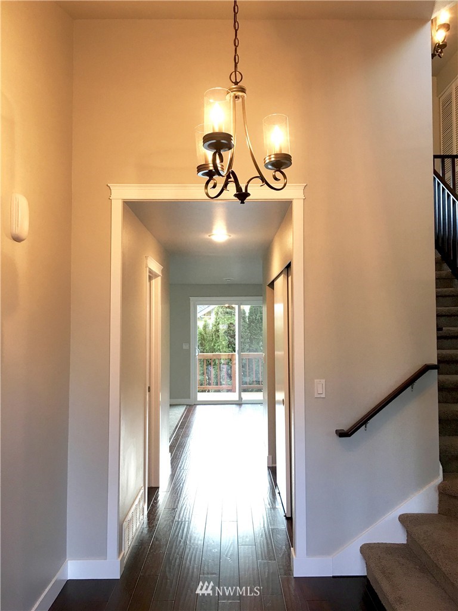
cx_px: 229
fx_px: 512
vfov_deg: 61.7
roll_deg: +1.0
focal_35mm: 29
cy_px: 306
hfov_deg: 48.2
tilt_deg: +2.9
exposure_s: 1/15
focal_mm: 4.15
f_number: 2.2
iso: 32
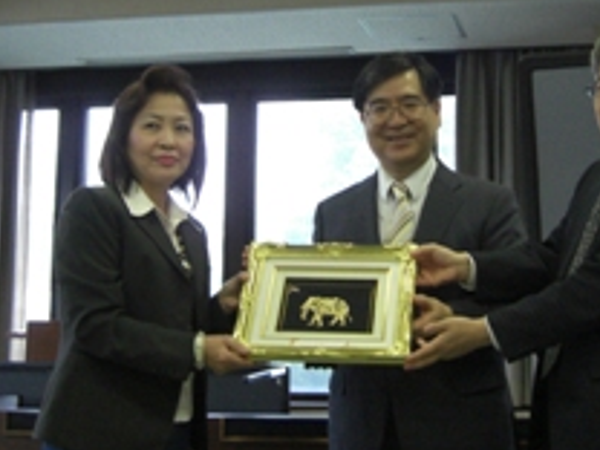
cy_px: 107
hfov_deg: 26.6
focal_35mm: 73
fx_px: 1265
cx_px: 387
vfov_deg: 20.0
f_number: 2.8
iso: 400
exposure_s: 1/100
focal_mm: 7.9
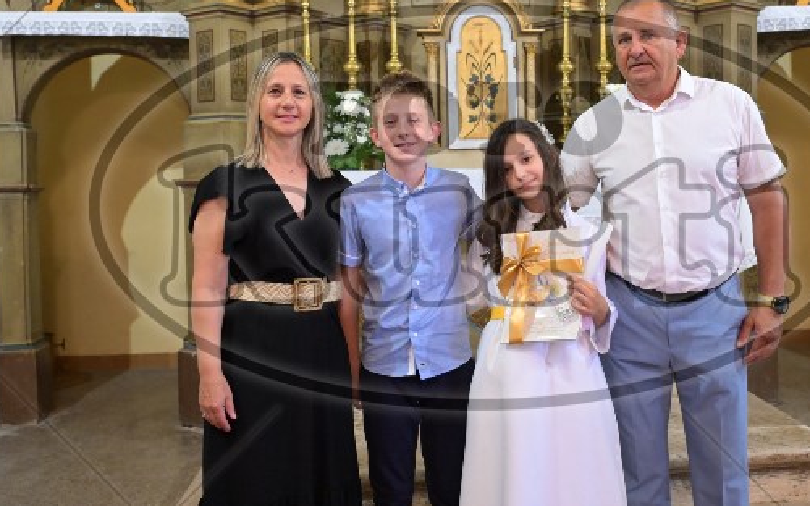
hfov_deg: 48.0
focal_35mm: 41
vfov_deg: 31.2
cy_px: 208
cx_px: 480
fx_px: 905
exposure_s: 1/125
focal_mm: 31
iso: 5000
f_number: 4.5
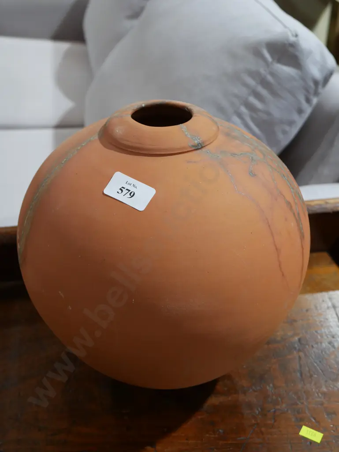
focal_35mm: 46
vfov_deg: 41.2
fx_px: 600
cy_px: 226
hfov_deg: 31.5
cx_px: 170
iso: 800
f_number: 5.1
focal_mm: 23
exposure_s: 1/60
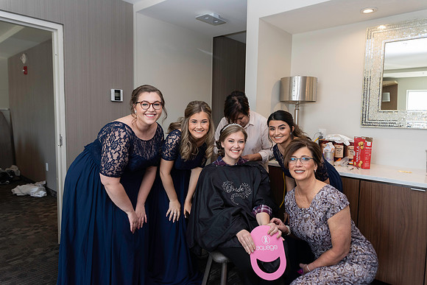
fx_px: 285
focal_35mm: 24
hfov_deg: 73.7
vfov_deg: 53.2
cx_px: 214
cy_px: 142
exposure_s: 1/200
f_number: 4.5
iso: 640
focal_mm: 24
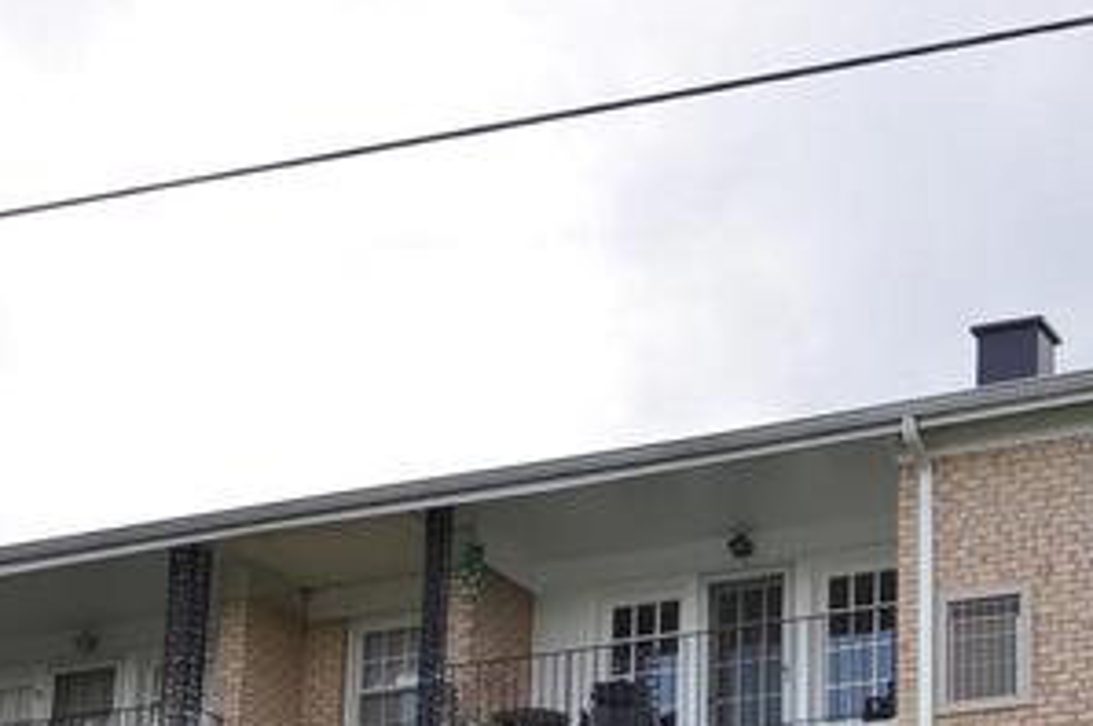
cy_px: 759
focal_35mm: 103
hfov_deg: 19.8
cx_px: 752
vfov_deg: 13.1
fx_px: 3124
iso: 100
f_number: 5.6
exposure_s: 1/200
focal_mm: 20
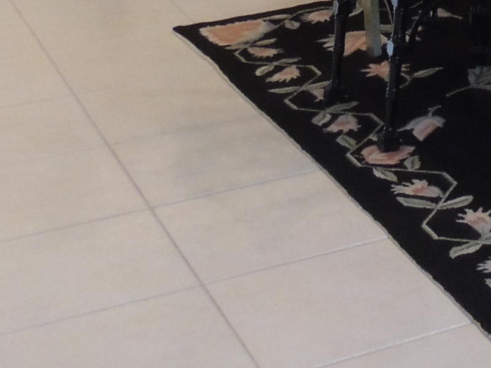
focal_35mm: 112
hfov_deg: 16.2
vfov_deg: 12.3
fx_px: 1589
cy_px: -261
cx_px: 712
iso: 500
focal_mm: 5.3
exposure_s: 1/8
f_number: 4.4
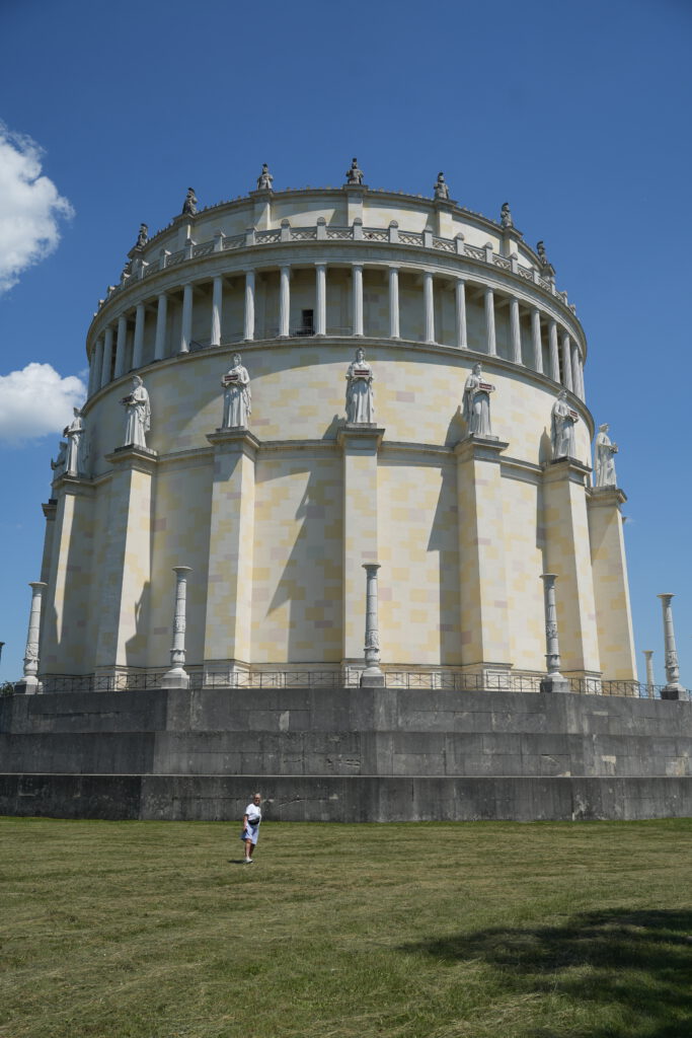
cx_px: 346
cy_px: 519
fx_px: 922
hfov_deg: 41.1
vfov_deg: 58.7
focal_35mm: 32
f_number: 4.5
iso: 100
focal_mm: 32
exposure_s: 1/1250
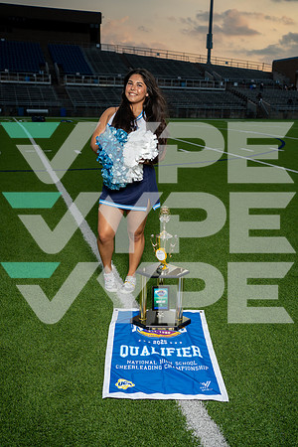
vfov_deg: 54.4
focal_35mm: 35
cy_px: 224
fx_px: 435
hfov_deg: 37.9
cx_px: 149
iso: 400
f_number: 4
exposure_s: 1/250
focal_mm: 35
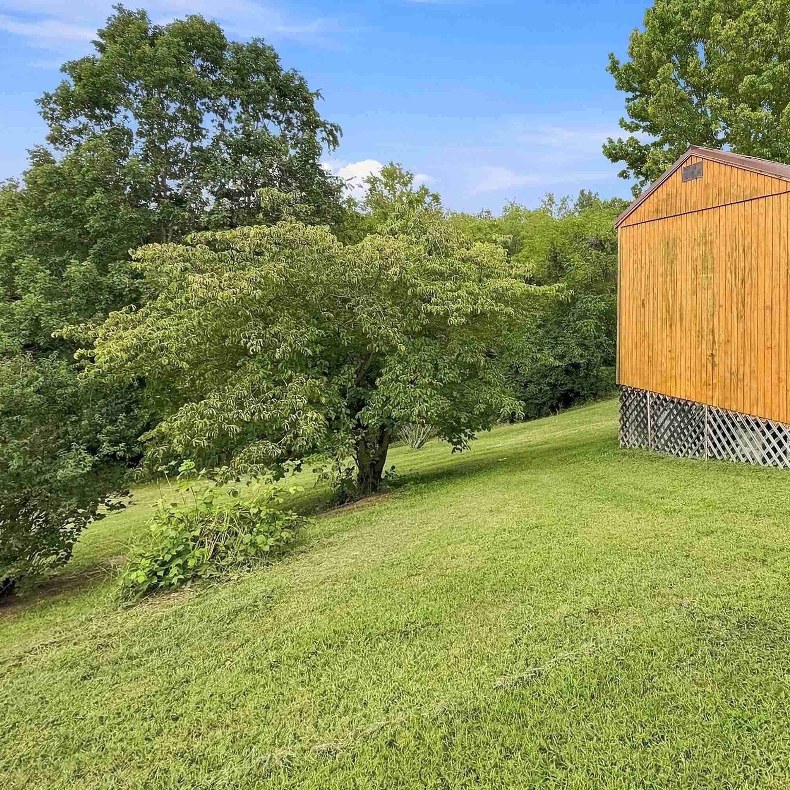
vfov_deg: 77.6
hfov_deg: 72.6
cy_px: 379
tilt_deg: -6.6
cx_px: 586
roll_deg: -0.6
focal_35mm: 19
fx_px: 491
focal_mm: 2.2
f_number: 2.2
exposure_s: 1/502
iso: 64
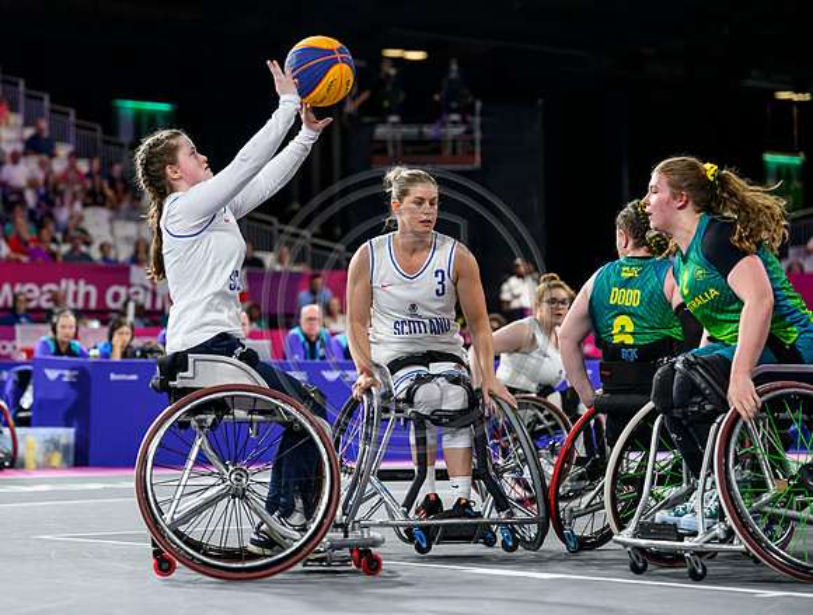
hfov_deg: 18.8
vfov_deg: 14.3
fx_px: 2459
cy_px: 308
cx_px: 352
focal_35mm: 104
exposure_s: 1/1600
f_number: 3.2
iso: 2500
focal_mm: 96
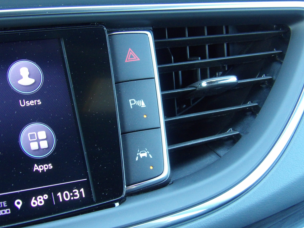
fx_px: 641
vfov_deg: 20.2
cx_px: 150
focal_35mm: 73
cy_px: 115
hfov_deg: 26.7
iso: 727
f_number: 4.1
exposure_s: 1/50
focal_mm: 13
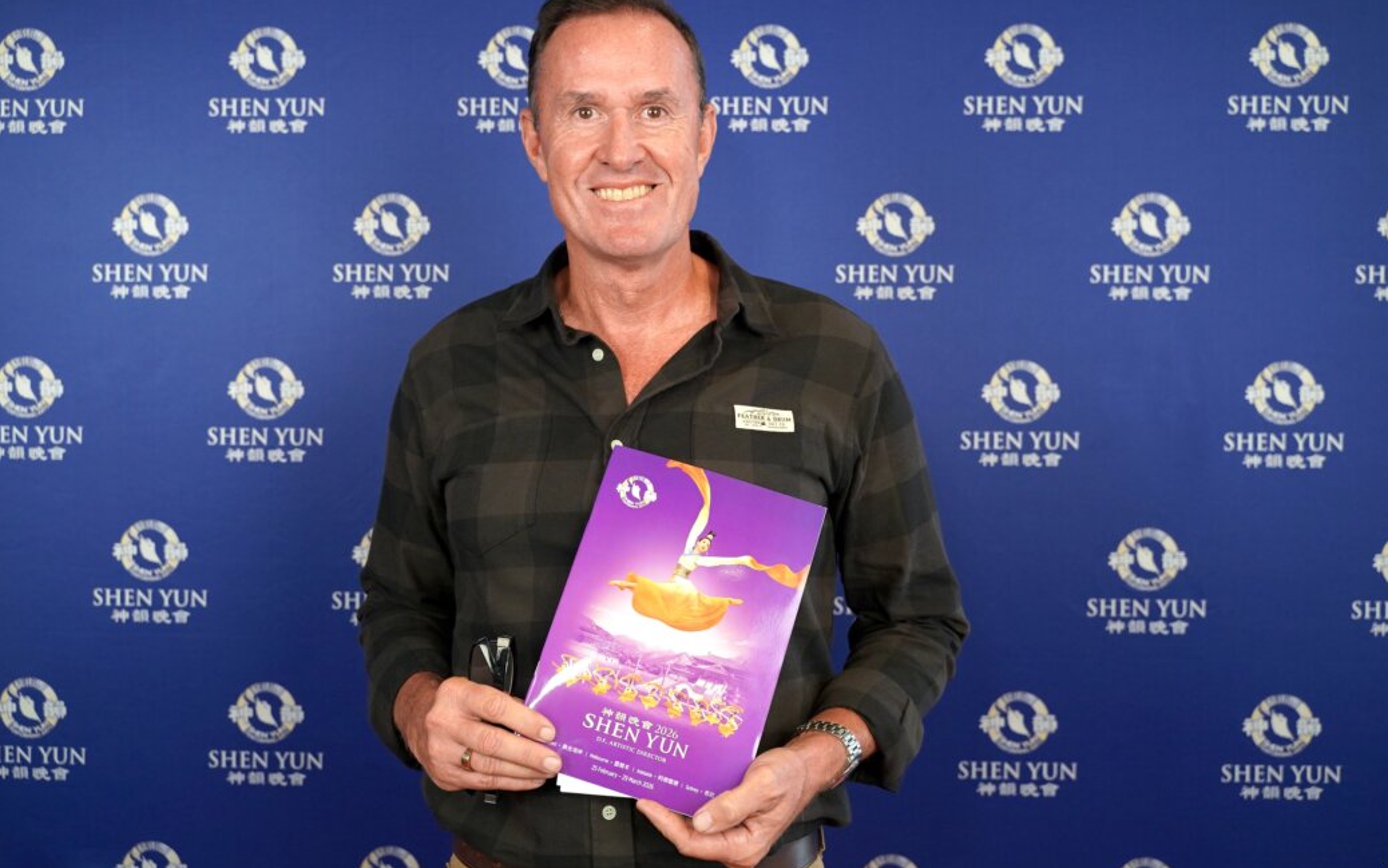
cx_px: 669
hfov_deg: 55.3
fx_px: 1324
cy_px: 392
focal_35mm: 35
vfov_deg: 36.3
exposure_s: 1/160
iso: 2000
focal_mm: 33
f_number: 4
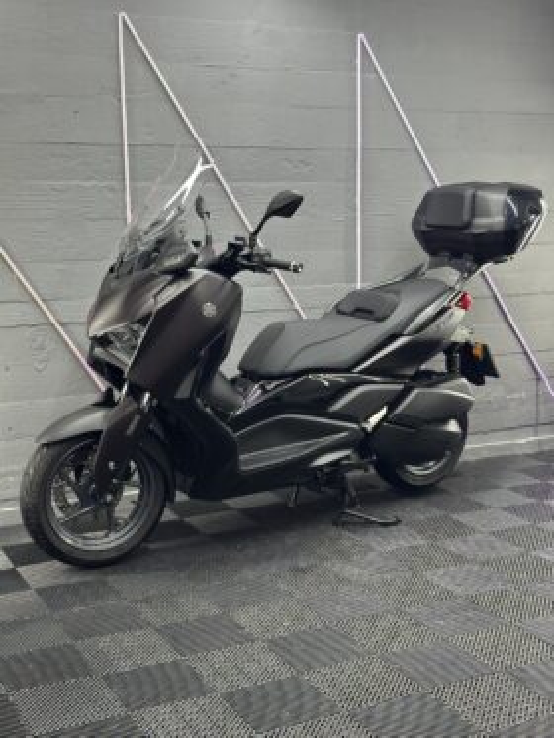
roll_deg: +0.2
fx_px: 1024
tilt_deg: -8.6
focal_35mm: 48
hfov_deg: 30.3
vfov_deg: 39.6
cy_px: 369
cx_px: 277
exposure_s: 1/50
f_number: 1.78
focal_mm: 6.86
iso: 100
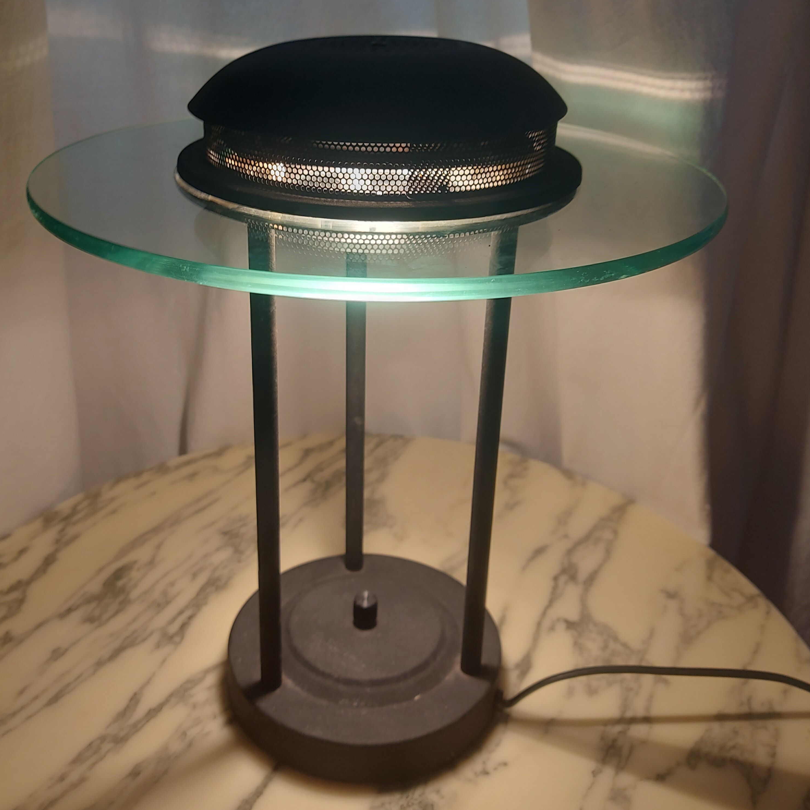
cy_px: 340
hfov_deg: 49.7
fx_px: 874
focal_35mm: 33
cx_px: 362
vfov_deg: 49.5
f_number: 1.8
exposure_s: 1/120
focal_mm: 5.23
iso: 40
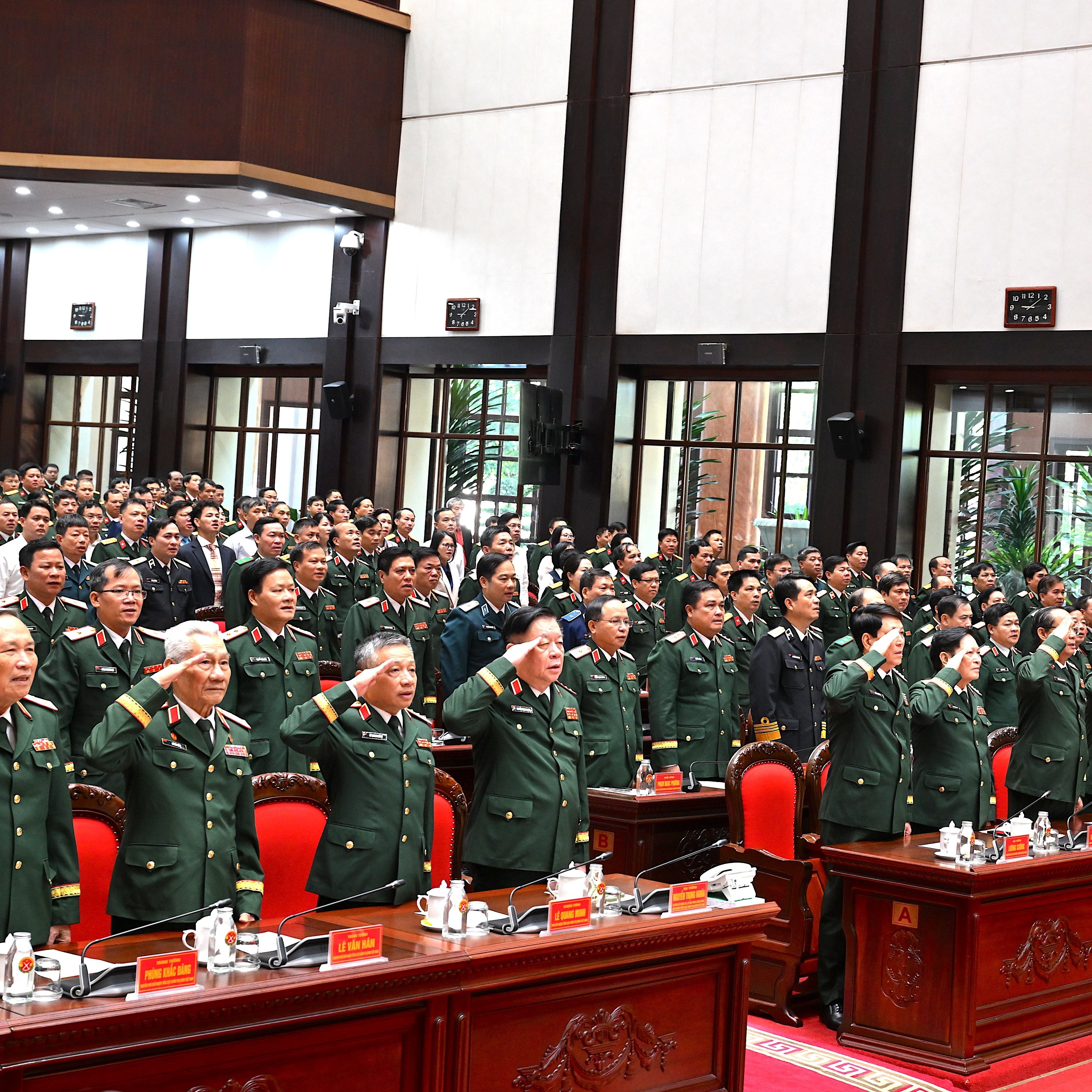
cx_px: 711
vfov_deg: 30.0
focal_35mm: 57
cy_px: 538
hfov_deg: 29.9
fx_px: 2034
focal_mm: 44
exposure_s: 1/125
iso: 2000
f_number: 5.6
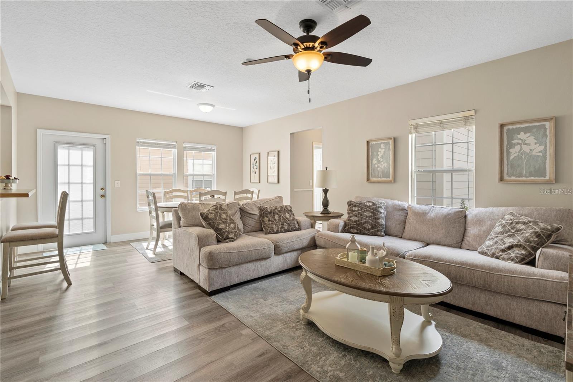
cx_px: 286
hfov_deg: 96.7
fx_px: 255
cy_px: 191
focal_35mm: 16
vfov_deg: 73.7
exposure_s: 1/4
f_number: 9
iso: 100
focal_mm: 16
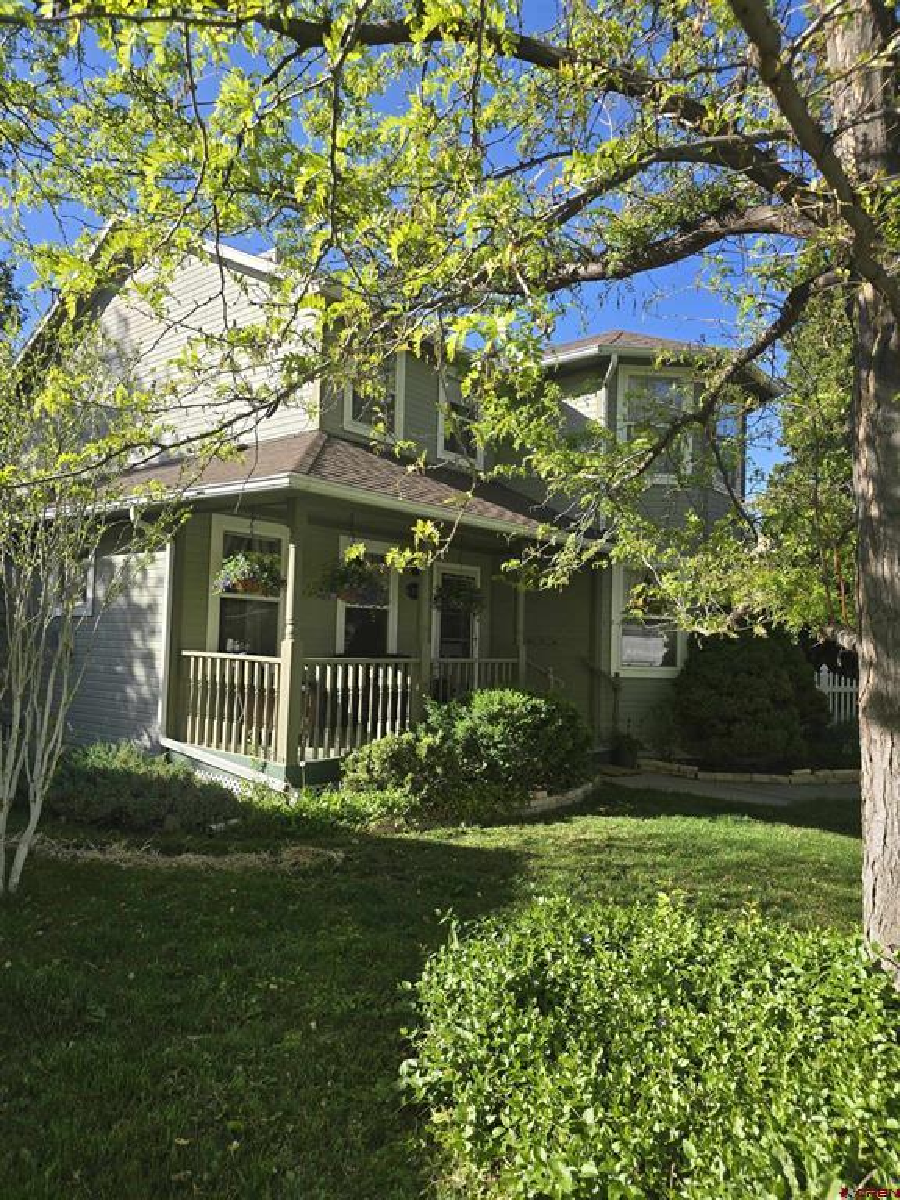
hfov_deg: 58.9
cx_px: 450
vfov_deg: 73.9
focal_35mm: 23
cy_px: 600
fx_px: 797
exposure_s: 1/285
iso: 12
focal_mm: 6.3
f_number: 1.7
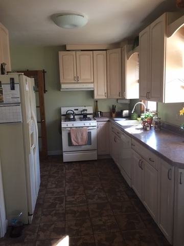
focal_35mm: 29
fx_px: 206
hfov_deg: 48.2
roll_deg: +1.9
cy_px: 123
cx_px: 92
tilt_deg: -7.3
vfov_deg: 61.7
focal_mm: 4.15
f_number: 2.2
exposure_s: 1/30
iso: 100
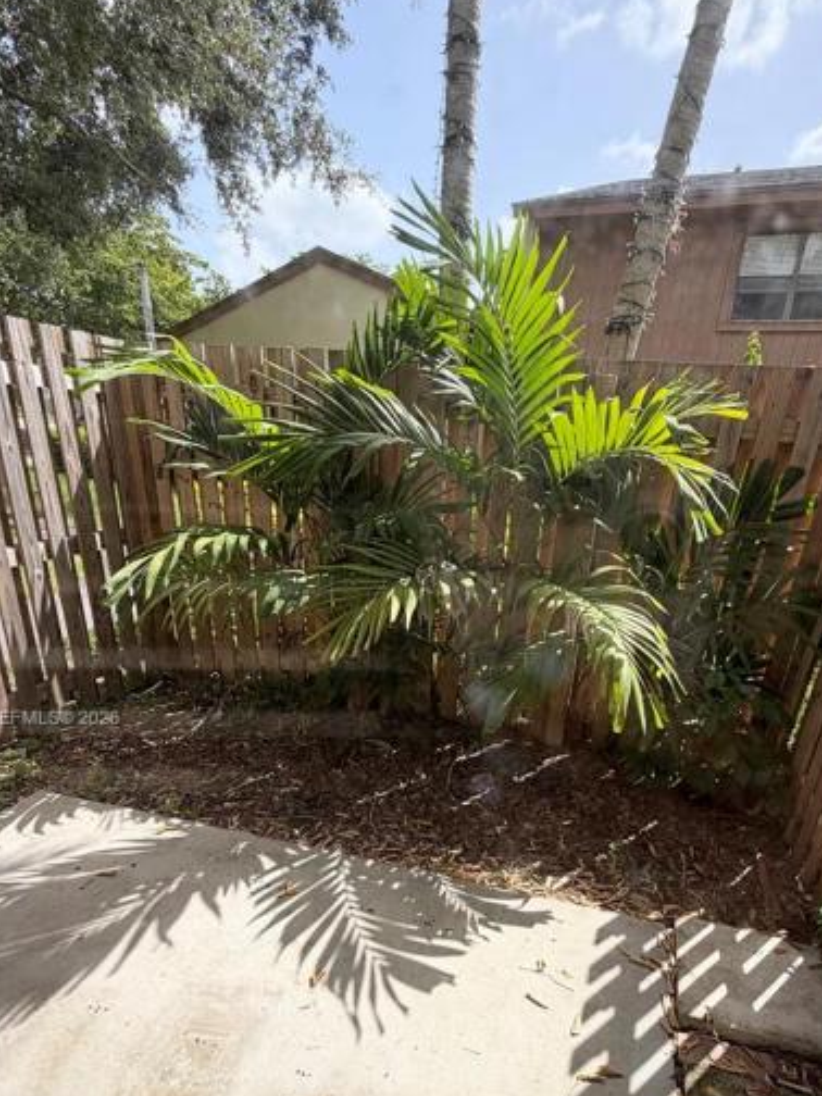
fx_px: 633
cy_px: 720
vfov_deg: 79.4
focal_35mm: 20
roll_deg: -4.3
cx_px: 465
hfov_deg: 65.7
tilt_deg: -24.5
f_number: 2.2
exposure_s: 1/770
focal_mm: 2.22
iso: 40
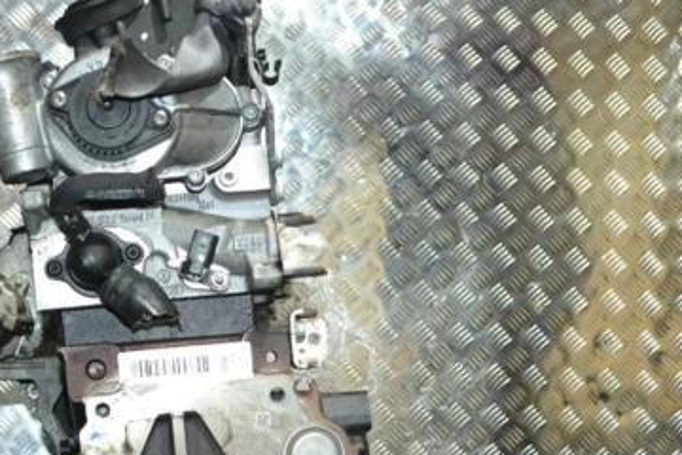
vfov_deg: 24.2
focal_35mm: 55
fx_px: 1042
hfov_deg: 35.3
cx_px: 157
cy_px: 377
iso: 1400
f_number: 3.8
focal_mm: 22
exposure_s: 1/60
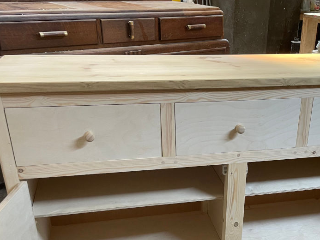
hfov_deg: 41.1
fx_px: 416
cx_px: 232
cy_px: 200
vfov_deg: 31.2
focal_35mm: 45
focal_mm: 4.2
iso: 125
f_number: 1.6
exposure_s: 1/50
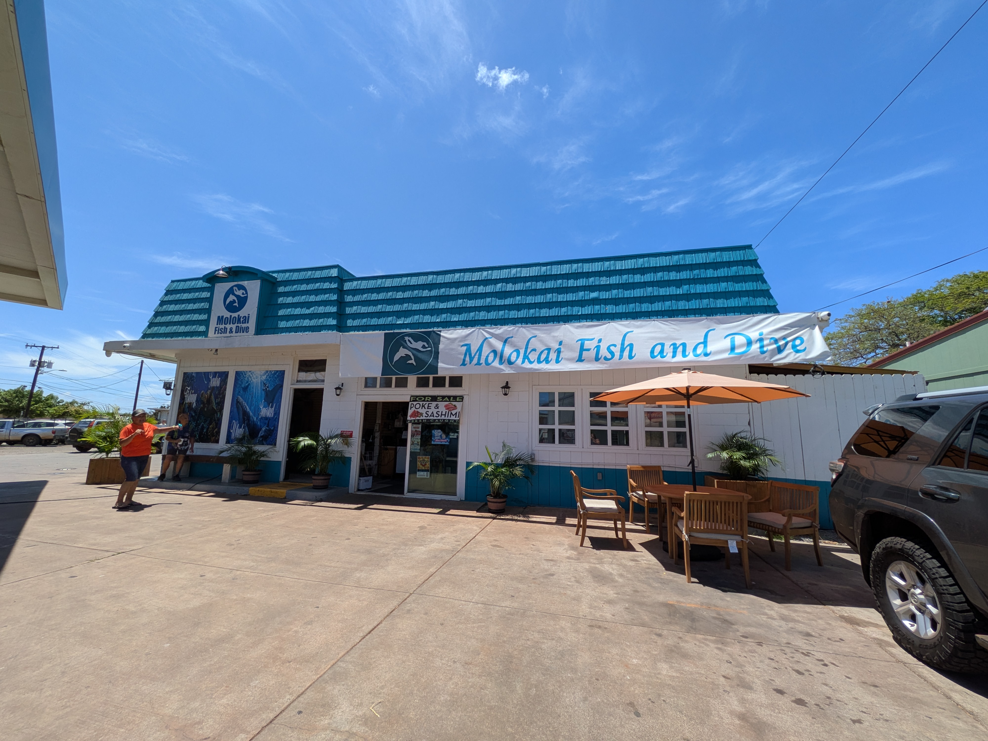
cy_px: 370
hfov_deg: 102.1
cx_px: 494
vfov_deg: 85.7
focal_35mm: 14
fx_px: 400
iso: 45
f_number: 2.2
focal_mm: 1.85
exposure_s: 1/1718
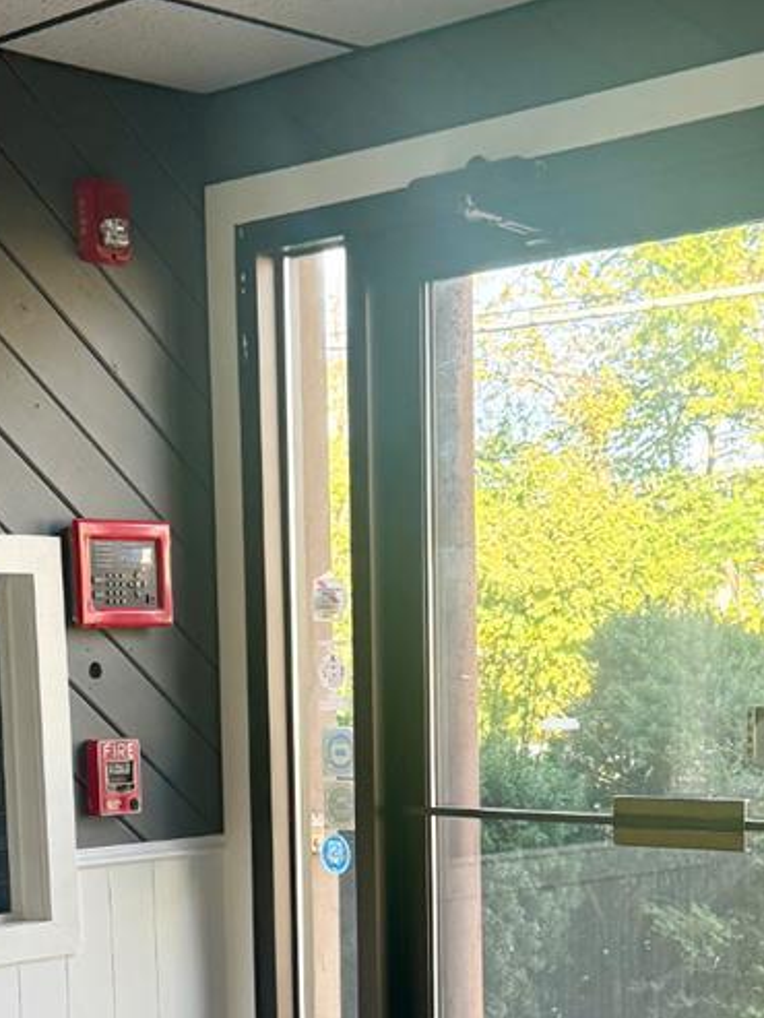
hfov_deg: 20.2
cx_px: 309
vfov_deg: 25.5
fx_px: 2147
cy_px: 982
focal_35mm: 73
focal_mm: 6.76
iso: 200
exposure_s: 1/212
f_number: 1.78
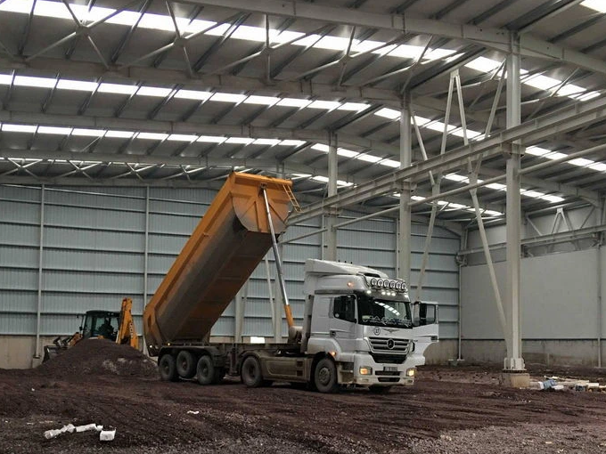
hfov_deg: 43.8
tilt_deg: +4.1
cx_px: 325
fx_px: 753
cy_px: 305
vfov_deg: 33.3
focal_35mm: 43
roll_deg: -0.7
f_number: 2.2
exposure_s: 1/17
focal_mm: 4.15
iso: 100
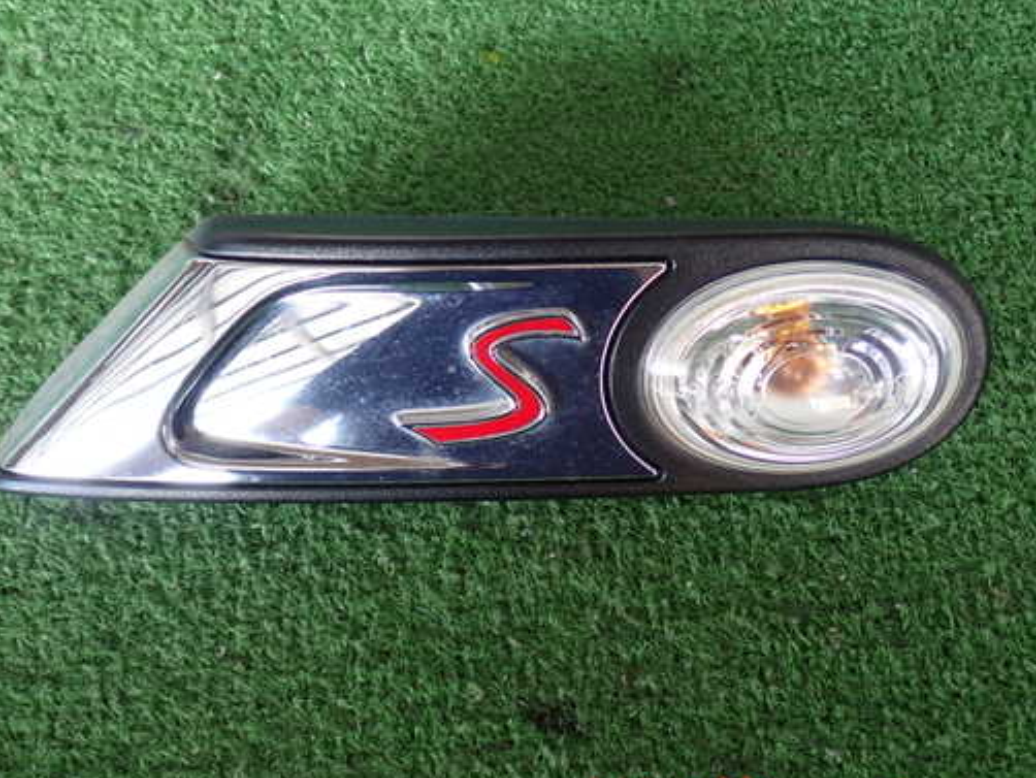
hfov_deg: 43.7
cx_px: 438
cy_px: 361
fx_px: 1288
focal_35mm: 43
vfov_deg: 33.6
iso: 200
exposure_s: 1/40
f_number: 2.5
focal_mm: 6.37
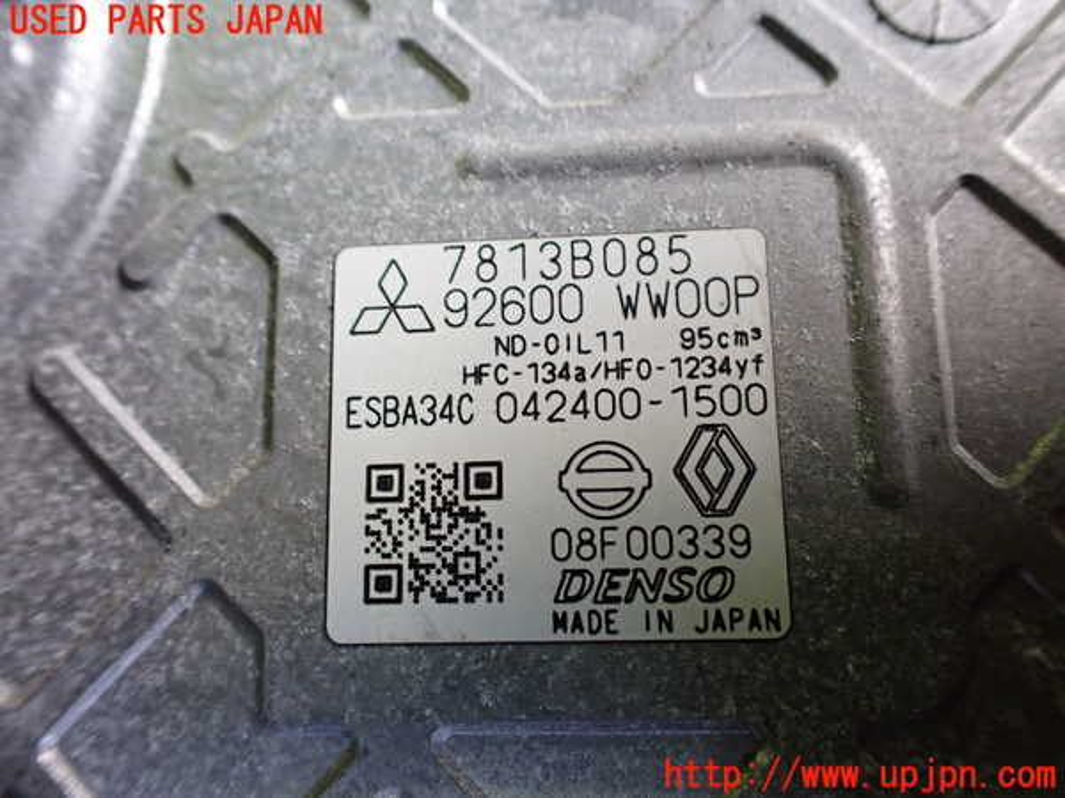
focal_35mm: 30
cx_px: 532
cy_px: 399
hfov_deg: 60.0
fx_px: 923
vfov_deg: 46.8
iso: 500
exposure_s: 1/125
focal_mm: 5.4
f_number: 2.3
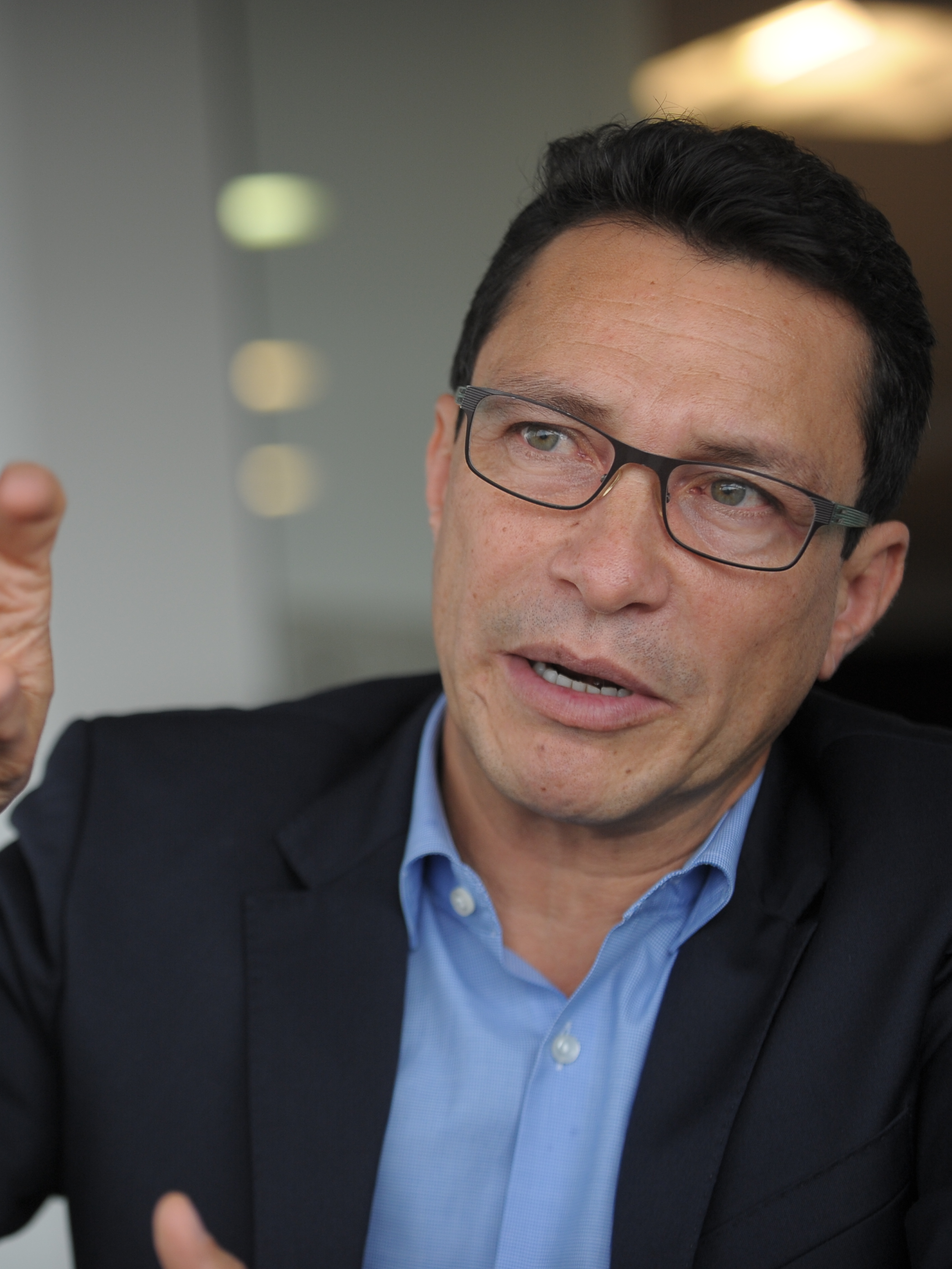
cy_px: 634
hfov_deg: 12.7
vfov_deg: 17.0
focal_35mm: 116
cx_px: 267
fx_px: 4254
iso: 500
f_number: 2.8
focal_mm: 80
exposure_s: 1/160
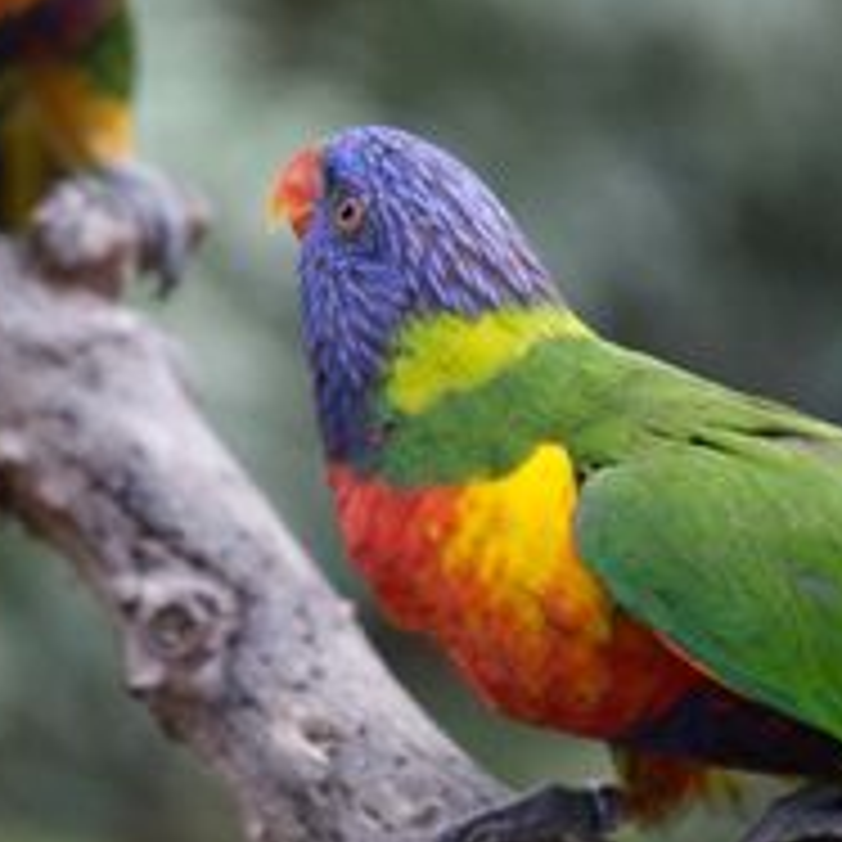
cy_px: 392
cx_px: 437
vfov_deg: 7.1
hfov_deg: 7.1
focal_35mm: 245
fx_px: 6742
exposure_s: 1/2000
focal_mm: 105
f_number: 4
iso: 12800
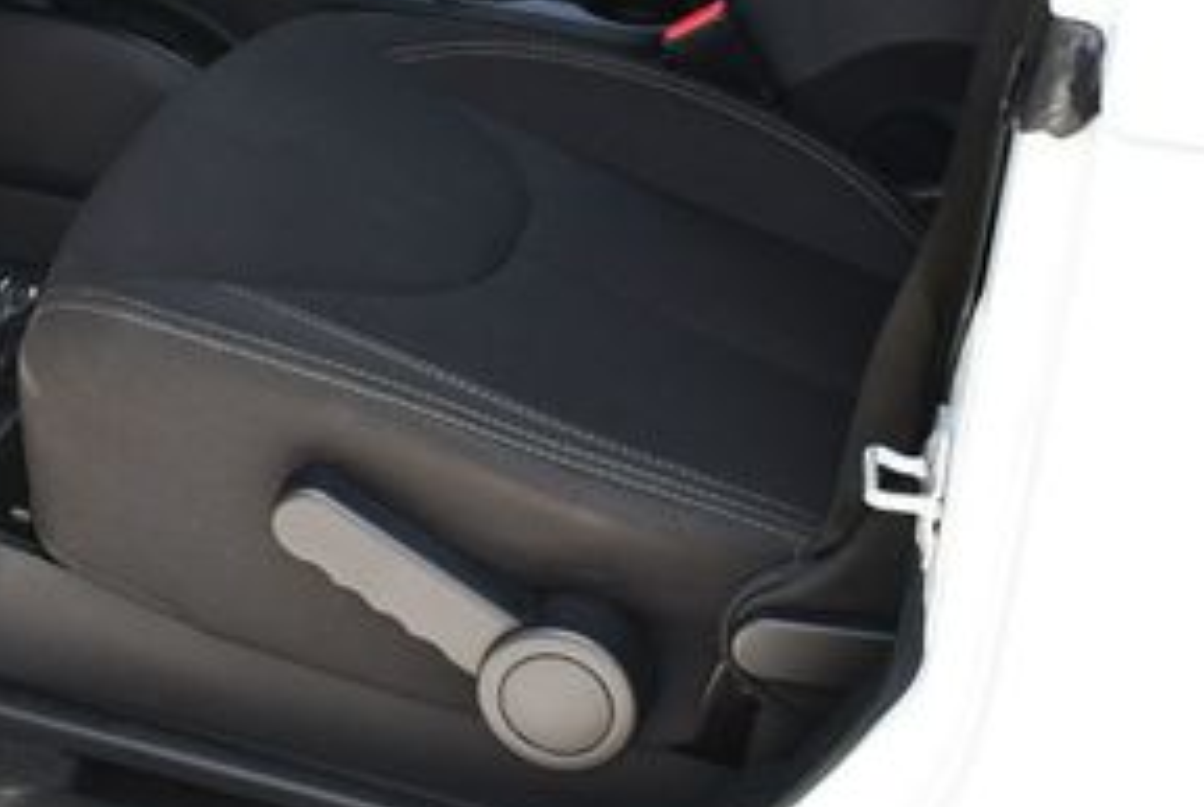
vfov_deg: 16.8
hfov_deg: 24.7
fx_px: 2680
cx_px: 159
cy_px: 21
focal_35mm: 80
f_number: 5.6
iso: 400
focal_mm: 18
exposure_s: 1/250
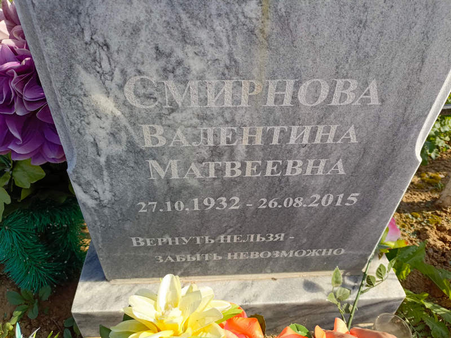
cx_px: 226
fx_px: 326
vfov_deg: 54.9
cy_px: 169
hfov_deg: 69.4
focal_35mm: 25
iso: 104
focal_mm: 4.76
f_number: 1.69
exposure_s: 1/572
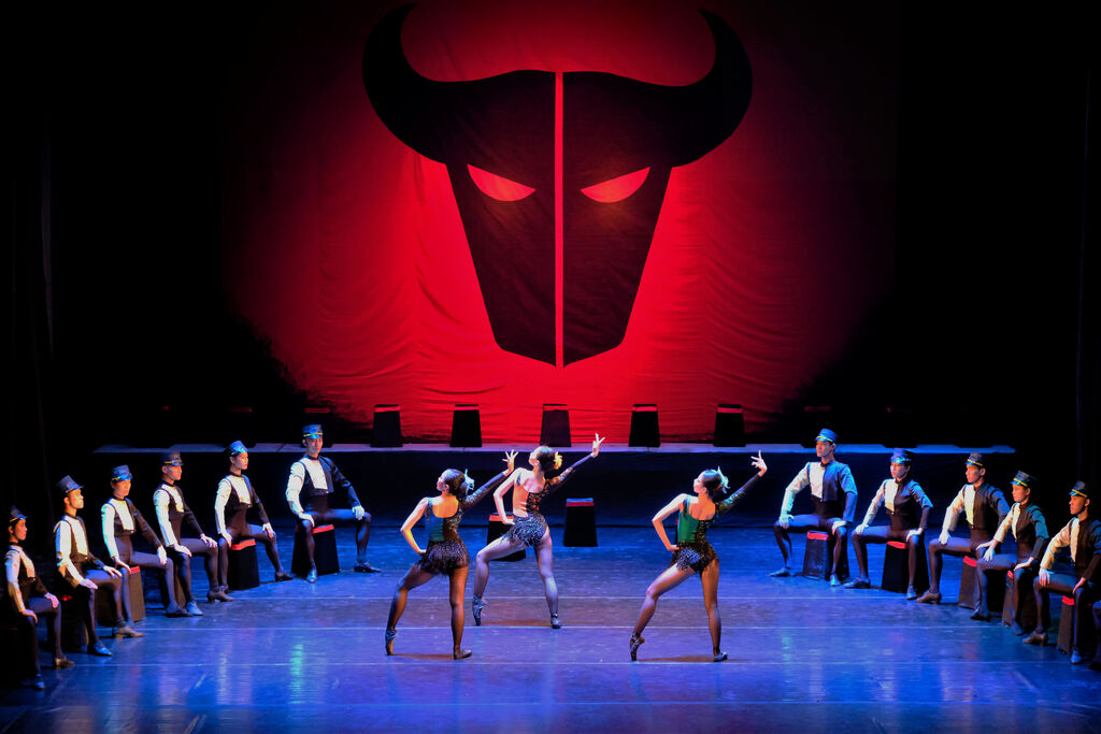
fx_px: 2539
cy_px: 367
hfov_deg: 24.5
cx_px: 550
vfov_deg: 16.5
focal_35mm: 83
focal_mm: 55
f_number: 3.5
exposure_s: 1/180
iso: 8000
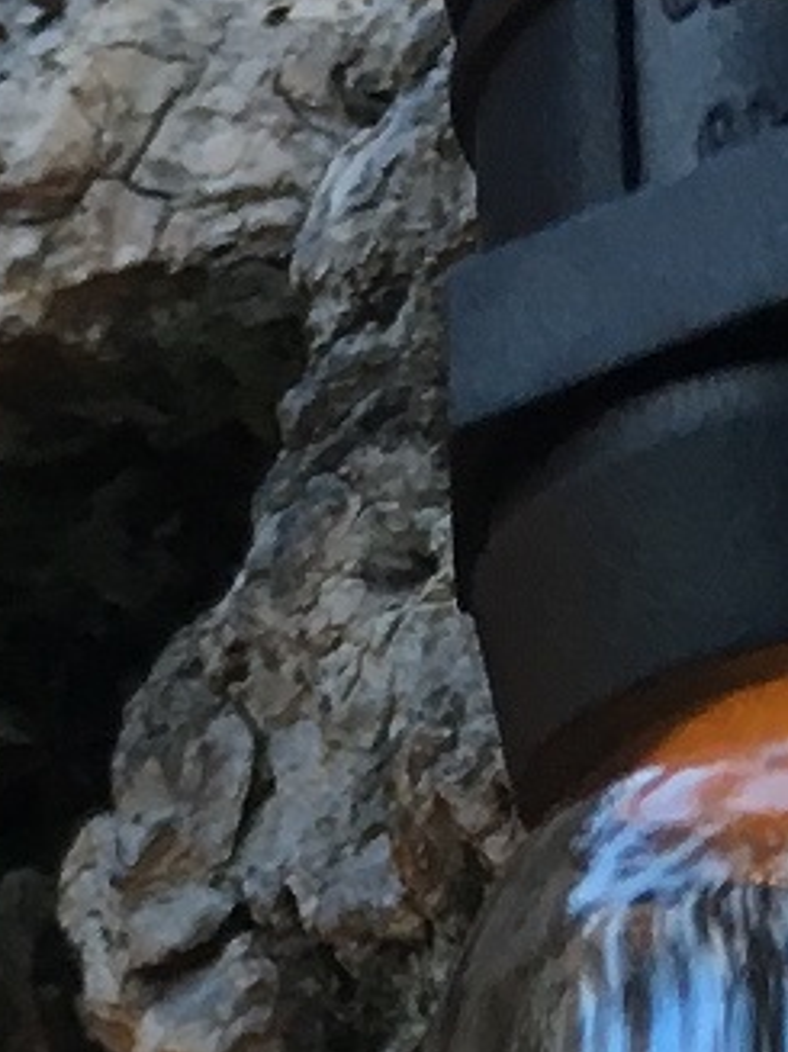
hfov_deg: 8.2
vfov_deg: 10.0
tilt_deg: +0.8
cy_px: 2320
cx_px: 942
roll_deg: -4.3
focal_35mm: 179
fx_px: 5437
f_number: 2.2
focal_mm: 4.15
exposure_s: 1/30
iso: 50
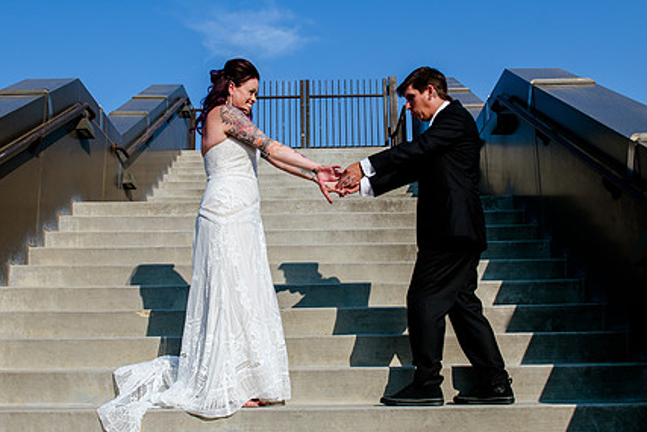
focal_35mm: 45
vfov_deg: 29.9
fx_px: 809
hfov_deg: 43.5
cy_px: 205
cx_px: 292
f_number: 6.3
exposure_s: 1/640
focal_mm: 28
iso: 160
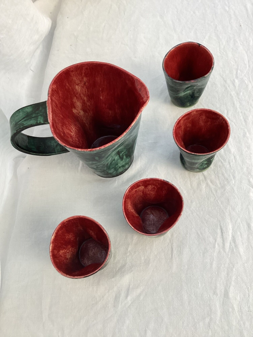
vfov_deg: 58.4
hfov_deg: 45.4
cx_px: 126
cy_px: 168
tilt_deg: -67.6
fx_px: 302
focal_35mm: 31
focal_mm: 3.3
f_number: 2.4
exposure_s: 1/120
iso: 50
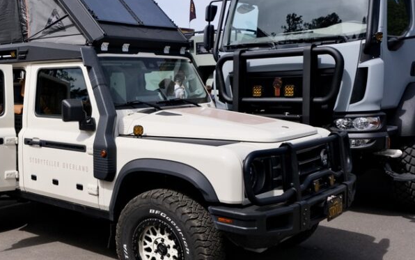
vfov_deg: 30.5
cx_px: 104
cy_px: 108
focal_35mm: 42
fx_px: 475
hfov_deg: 45.5
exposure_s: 1/950
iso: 320
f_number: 5.6
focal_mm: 16
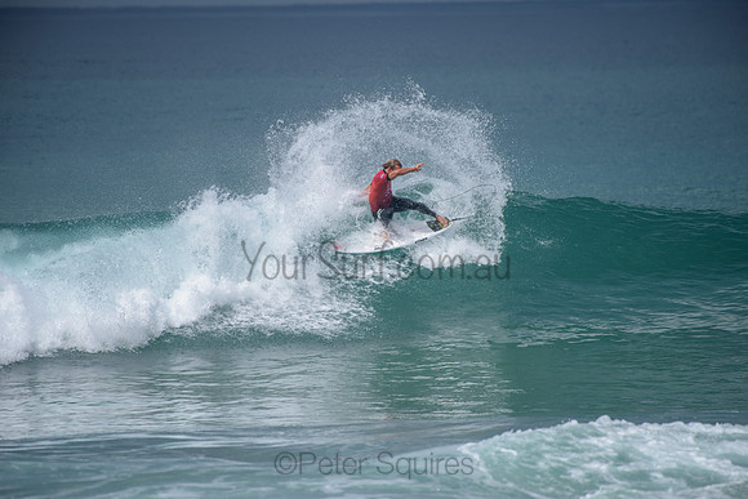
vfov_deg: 2.8
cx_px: 374
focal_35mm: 500
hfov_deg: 4.1
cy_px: 250
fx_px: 10391
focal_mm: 500
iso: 200
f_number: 5.6
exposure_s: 1/2000
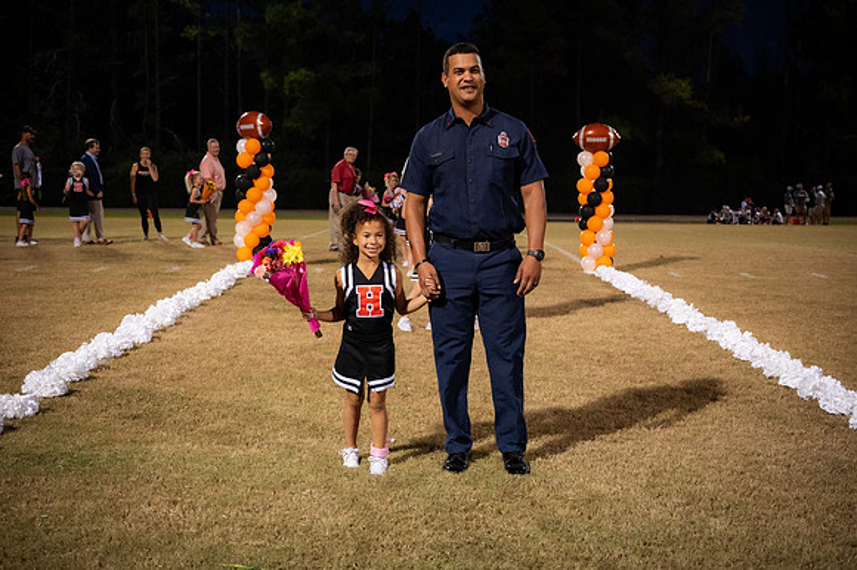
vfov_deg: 30.5
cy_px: 285
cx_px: 428
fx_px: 1047
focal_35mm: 44
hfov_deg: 44.5
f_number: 4
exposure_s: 1/250
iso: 3200
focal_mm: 44
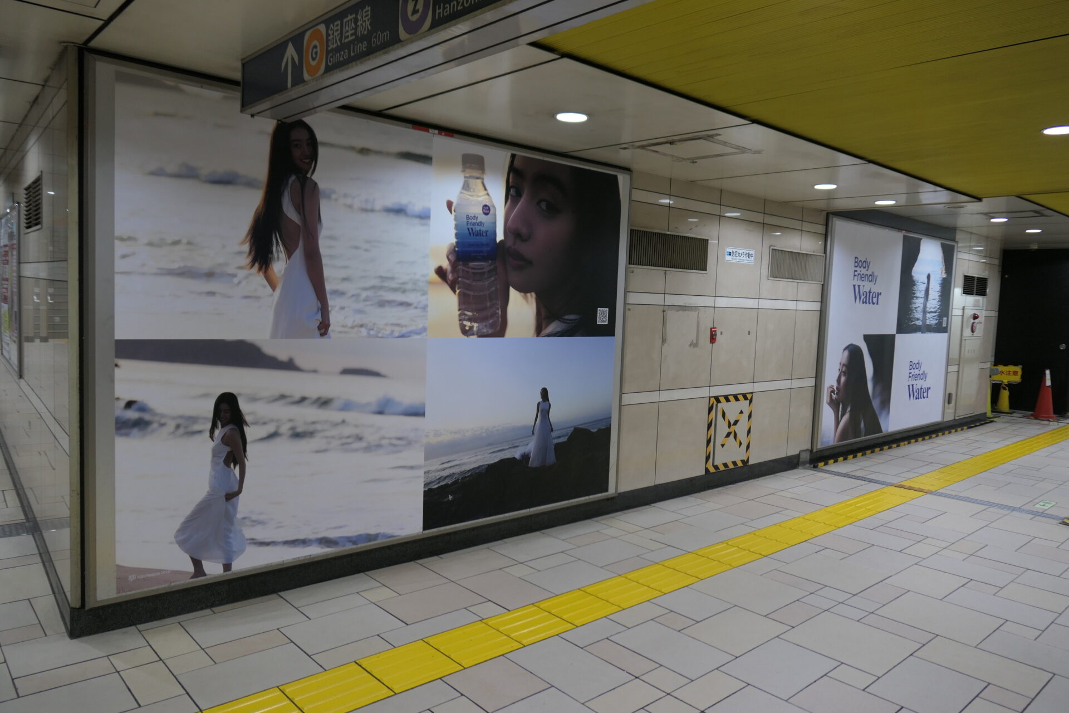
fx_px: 713
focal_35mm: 24
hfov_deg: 73.7
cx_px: 534
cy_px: 356
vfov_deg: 53.1
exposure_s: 1/125
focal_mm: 8.8
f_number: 1.4
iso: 125
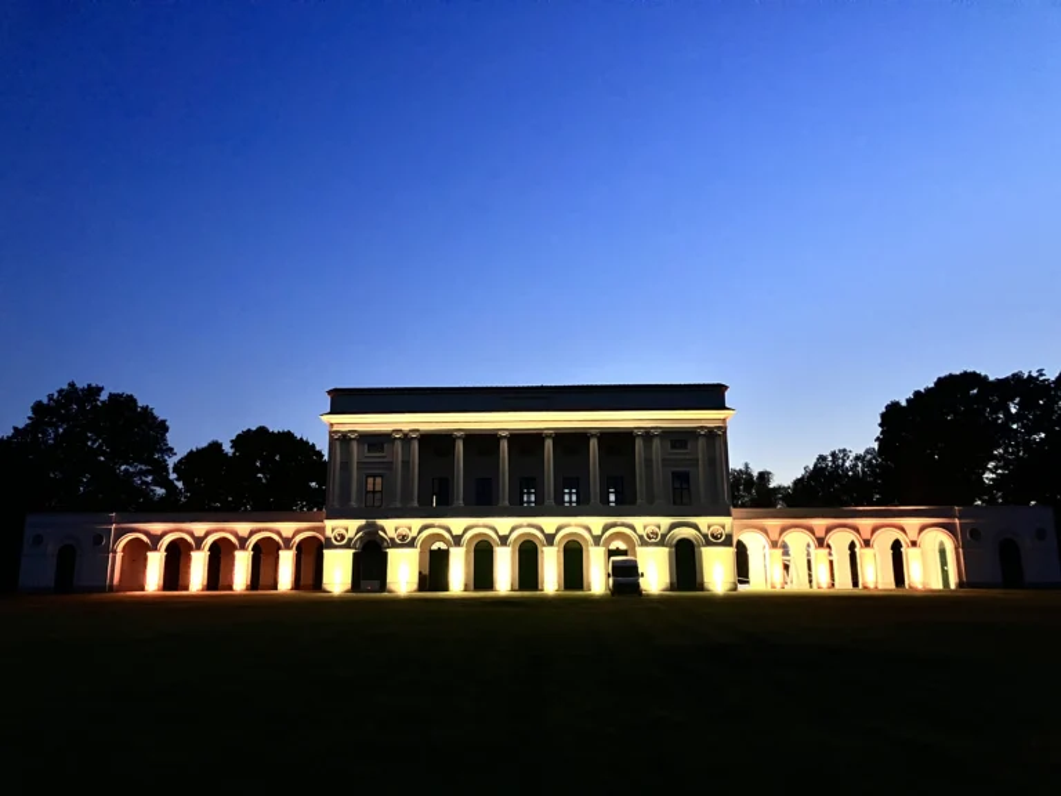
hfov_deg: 63.4
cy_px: 398
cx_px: 530
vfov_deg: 49.7
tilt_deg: +14.0
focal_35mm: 28
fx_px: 858
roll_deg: +0.6
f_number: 1.8
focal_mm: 3.99
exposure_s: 1/27
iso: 640
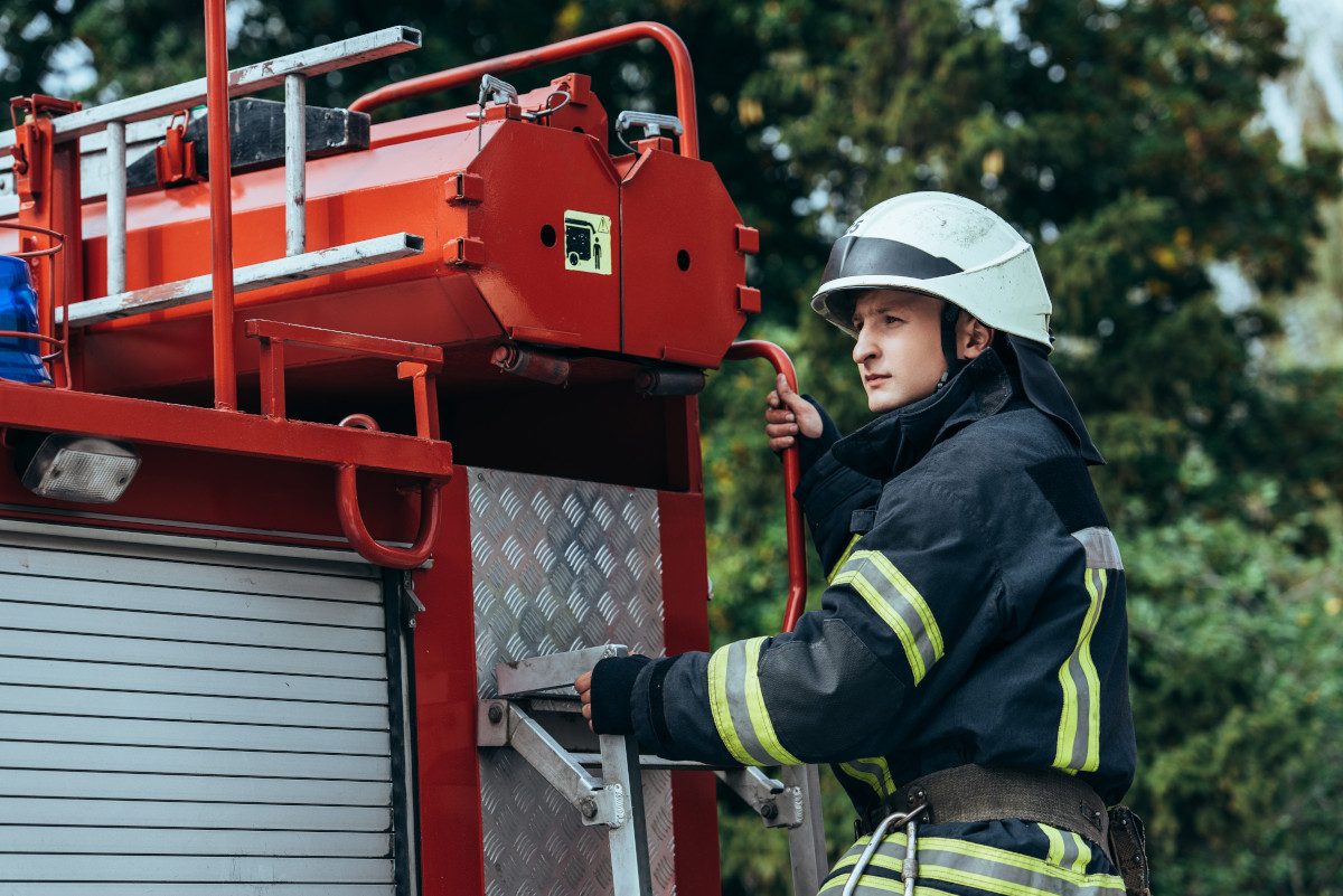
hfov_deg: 19.4
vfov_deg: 13.1
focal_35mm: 105
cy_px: 448
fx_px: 3918
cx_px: 672
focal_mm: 105
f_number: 4.5
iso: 100
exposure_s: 1/500
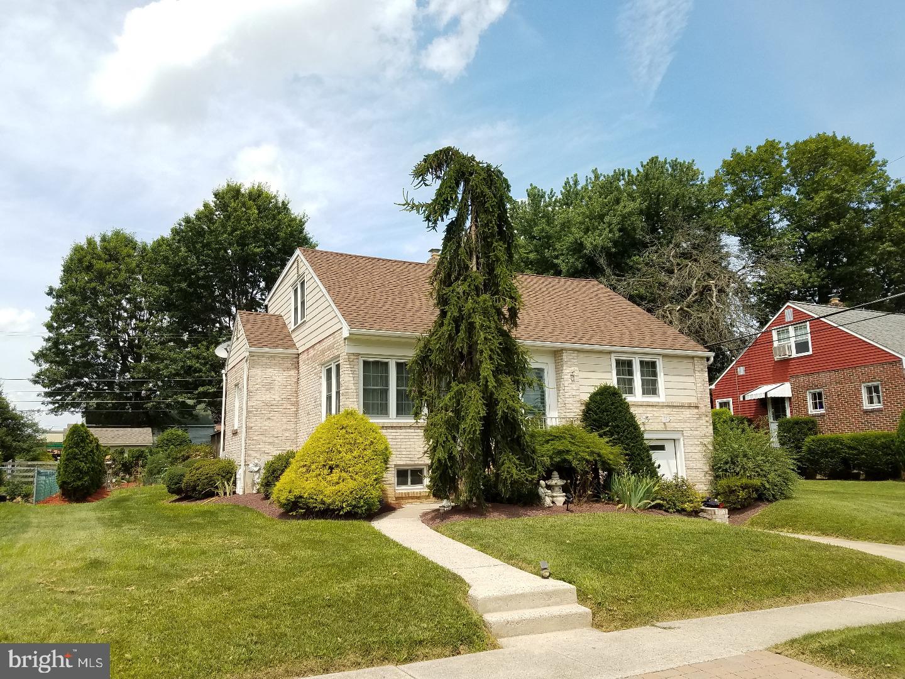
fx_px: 680
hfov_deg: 67.3
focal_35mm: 26
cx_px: 452
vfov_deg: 53.1
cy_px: 340
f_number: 1.7
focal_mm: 4.2
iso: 40
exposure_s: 1/1436
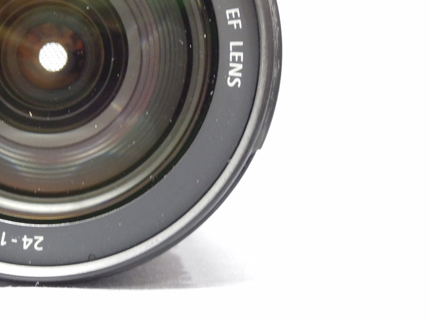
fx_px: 1004
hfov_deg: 23.7
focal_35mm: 81
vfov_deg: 18.1
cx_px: 71
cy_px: 70
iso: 500
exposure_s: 1/13
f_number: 3.1
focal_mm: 8.1
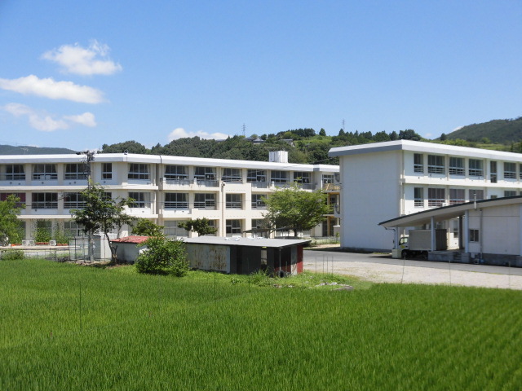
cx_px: 261
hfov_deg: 43.9
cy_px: 196
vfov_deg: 33.6
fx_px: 648
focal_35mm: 43
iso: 100
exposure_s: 1/1000
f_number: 3.8
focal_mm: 7.72
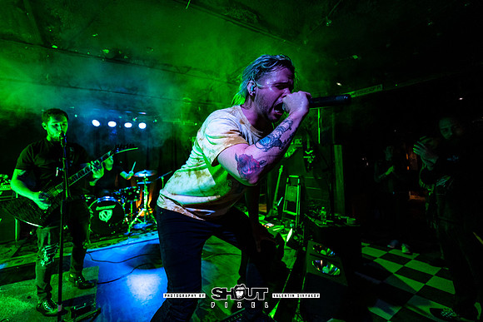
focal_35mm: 16
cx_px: 236
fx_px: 212
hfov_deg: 97.5
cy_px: 140
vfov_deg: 74.2
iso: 2000
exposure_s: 1/200
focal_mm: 14
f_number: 2.8
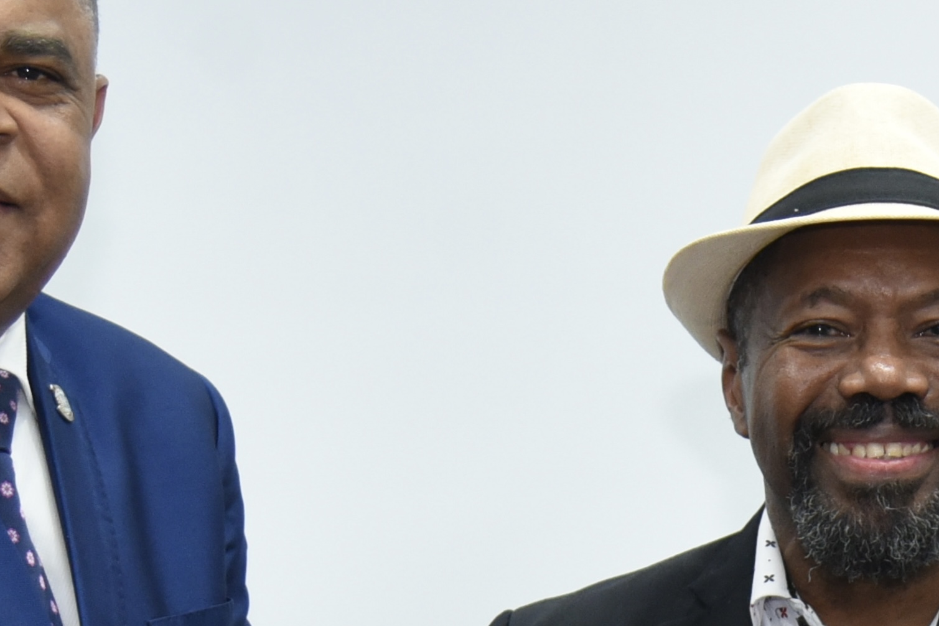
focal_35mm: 163
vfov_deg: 8.3
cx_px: 828
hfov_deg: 12.5
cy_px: 812
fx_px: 4251
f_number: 4
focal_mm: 50
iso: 1600
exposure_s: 1/125
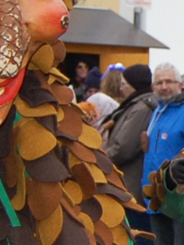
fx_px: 1508
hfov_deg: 6.7
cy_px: 70
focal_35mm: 213
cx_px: 385
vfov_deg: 9.3
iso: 400
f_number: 4
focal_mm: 18
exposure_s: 1/500
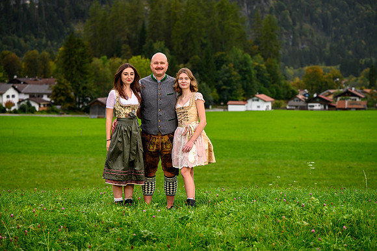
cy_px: 126
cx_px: 188
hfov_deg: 24.5
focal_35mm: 83
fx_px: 869
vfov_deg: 16.4
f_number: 3.5
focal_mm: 83
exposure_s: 1/160
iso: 200
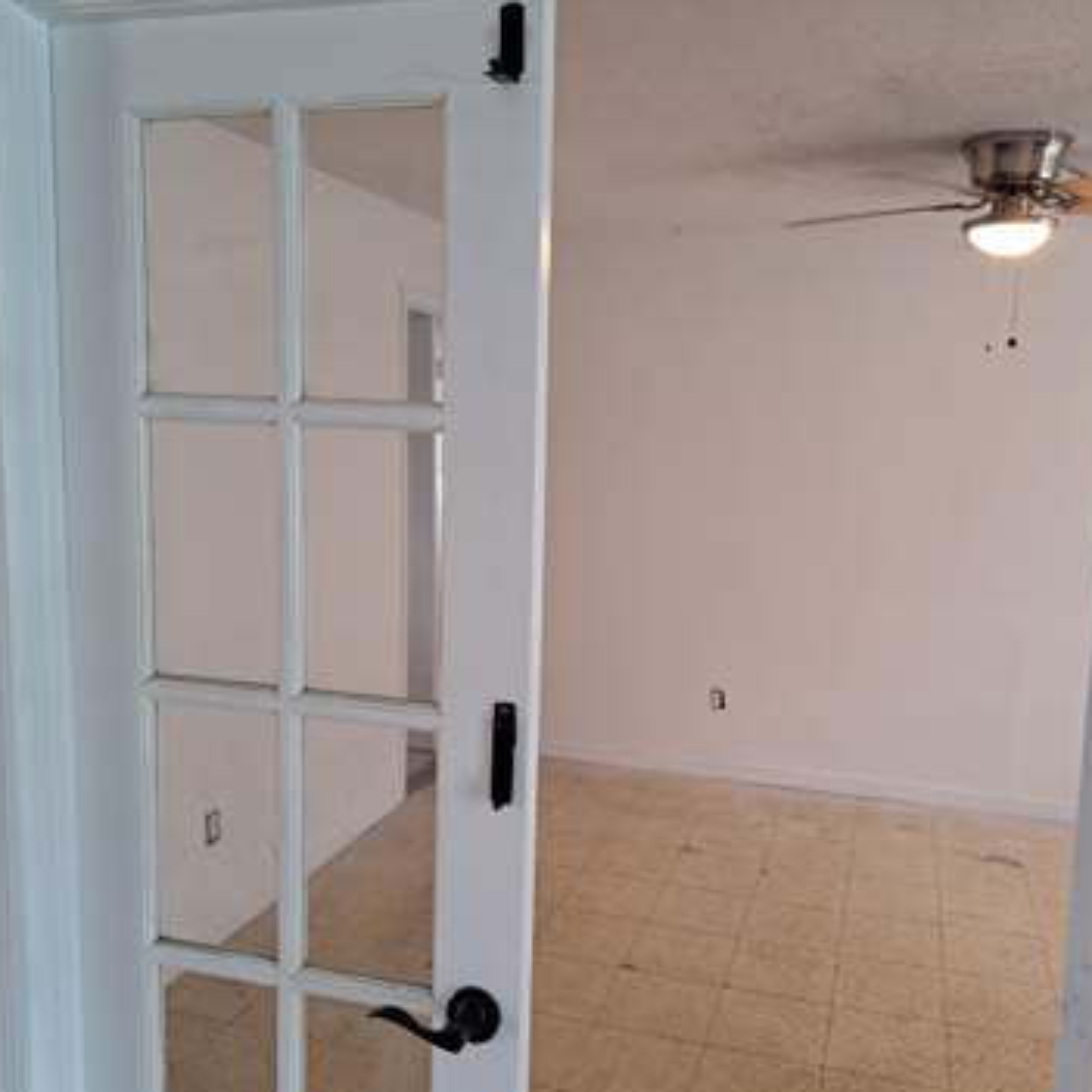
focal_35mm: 29
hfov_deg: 55.6
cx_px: 582
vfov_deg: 55.6
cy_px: 552
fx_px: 1035
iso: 160
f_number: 1.8
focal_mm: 5.23
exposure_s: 1/60
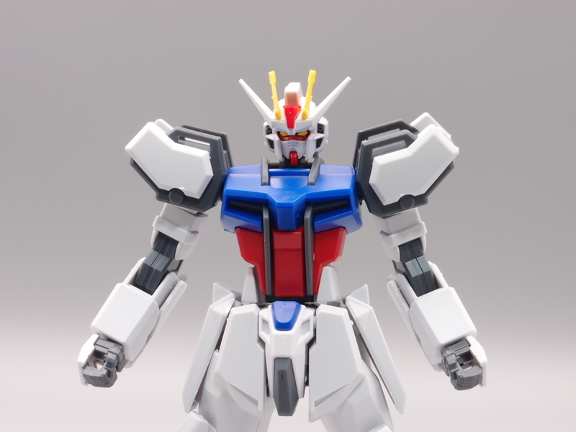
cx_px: 288
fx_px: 1398
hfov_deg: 23.3
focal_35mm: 84
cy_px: 216
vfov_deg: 17.6
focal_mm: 18.15
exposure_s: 1/3
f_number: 8
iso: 100
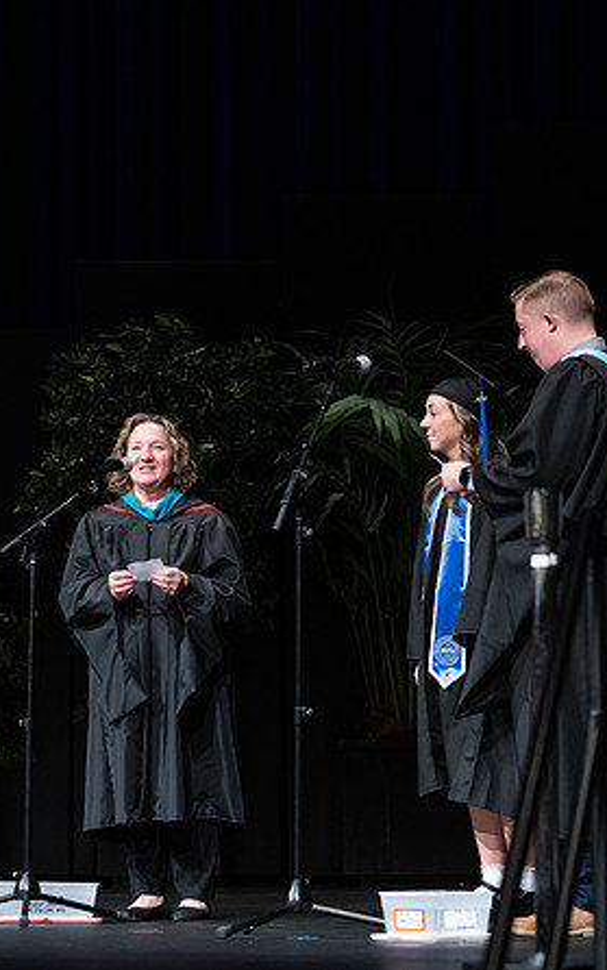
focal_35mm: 131
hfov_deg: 10.0
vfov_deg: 15.9
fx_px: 3465
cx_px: 147
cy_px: 483
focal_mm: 85
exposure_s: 1/250
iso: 2500
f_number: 2.8
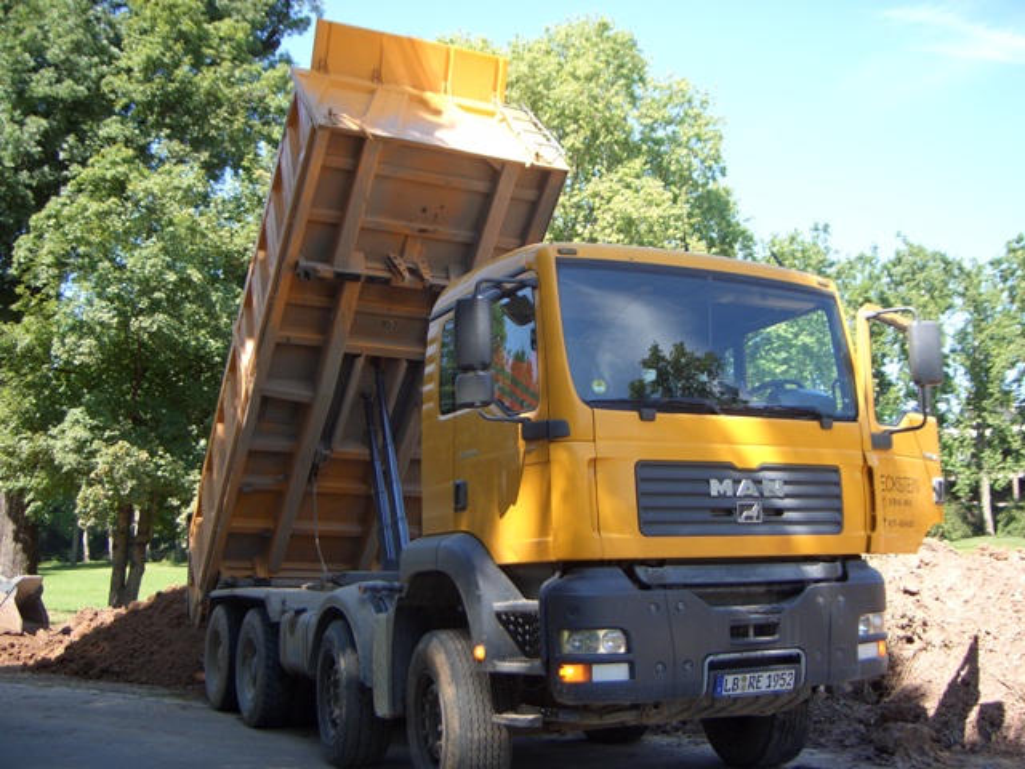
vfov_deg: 36.8
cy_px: 384
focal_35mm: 39
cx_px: 512
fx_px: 1155
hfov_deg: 47.9
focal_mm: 8
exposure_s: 1/250
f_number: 2.8
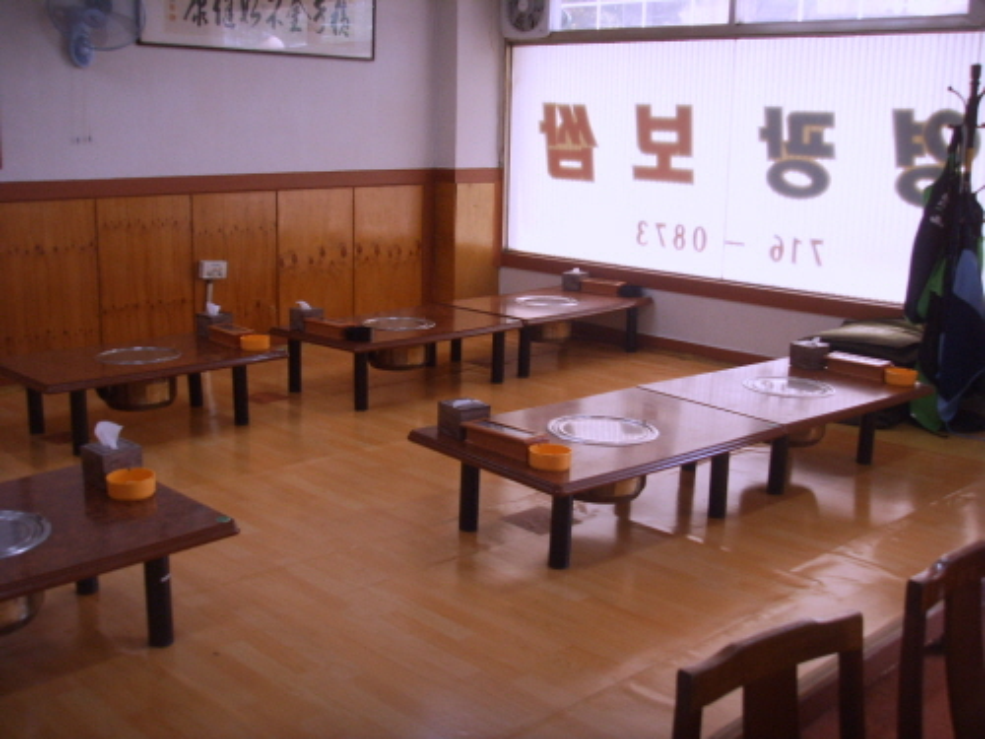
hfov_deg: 47.9
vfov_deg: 36.8
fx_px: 1110
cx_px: 492
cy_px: 370
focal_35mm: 39
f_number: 3.5
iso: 100
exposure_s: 1/60
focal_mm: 6.6
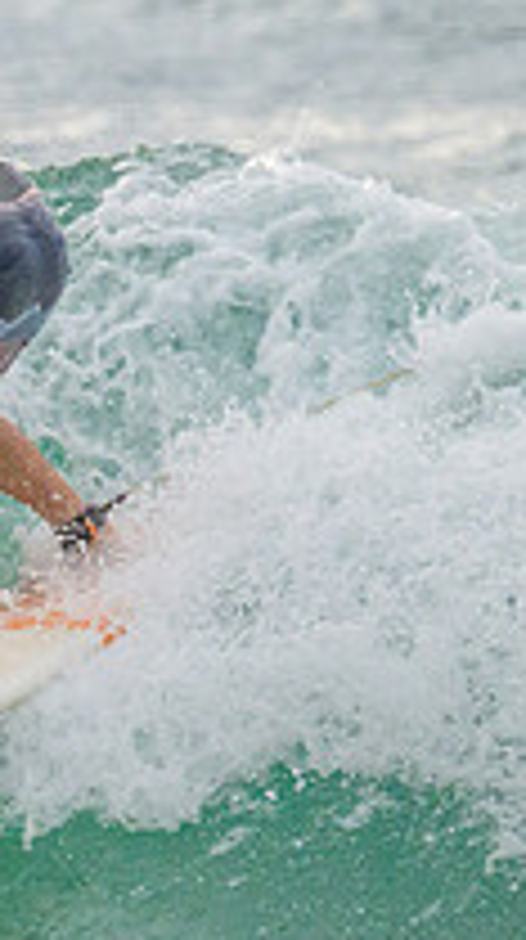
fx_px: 53555
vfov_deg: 1.0
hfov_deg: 0.6
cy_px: 570
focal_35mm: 2152
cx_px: -546
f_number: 11
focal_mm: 650
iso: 2000
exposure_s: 1/2000
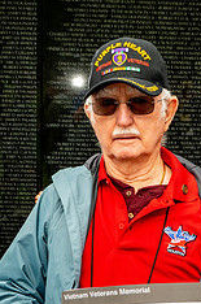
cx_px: 132
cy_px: 226
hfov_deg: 17.2
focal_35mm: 79
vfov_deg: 25.4
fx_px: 665
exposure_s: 1/640
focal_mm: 41
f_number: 8
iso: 800
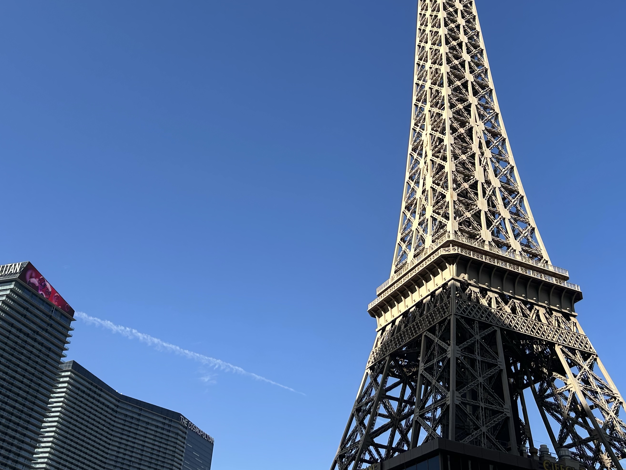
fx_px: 723
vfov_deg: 35.5
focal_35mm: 40
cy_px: 150
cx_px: 286
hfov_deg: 46.7
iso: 50
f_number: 1.5
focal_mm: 5.7
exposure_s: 1/3077
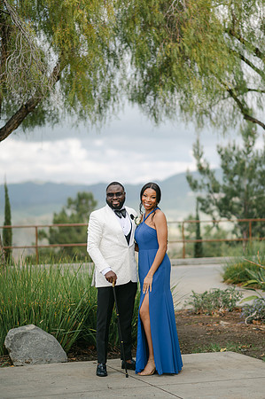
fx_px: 941
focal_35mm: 85
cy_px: 200
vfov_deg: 23.9
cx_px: 132
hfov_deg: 16.0
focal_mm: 85
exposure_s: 1/6400
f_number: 2
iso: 100
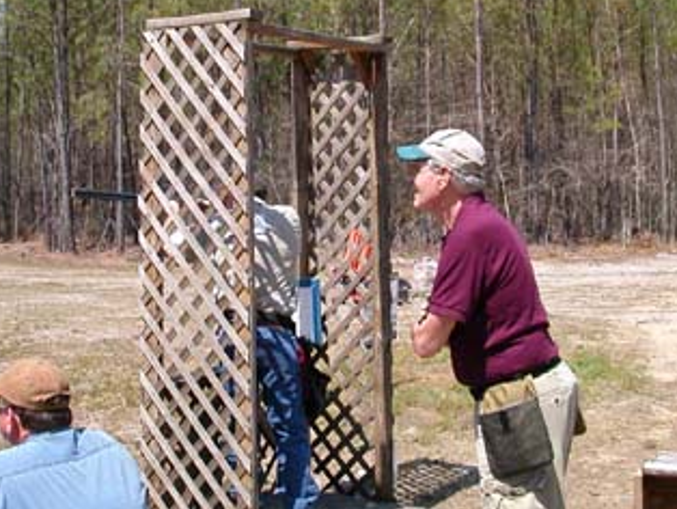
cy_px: 203
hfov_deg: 36.1
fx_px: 1037
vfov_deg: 27.5
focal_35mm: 53
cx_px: 313
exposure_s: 1/404
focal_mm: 5.6
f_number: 4.5
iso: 100
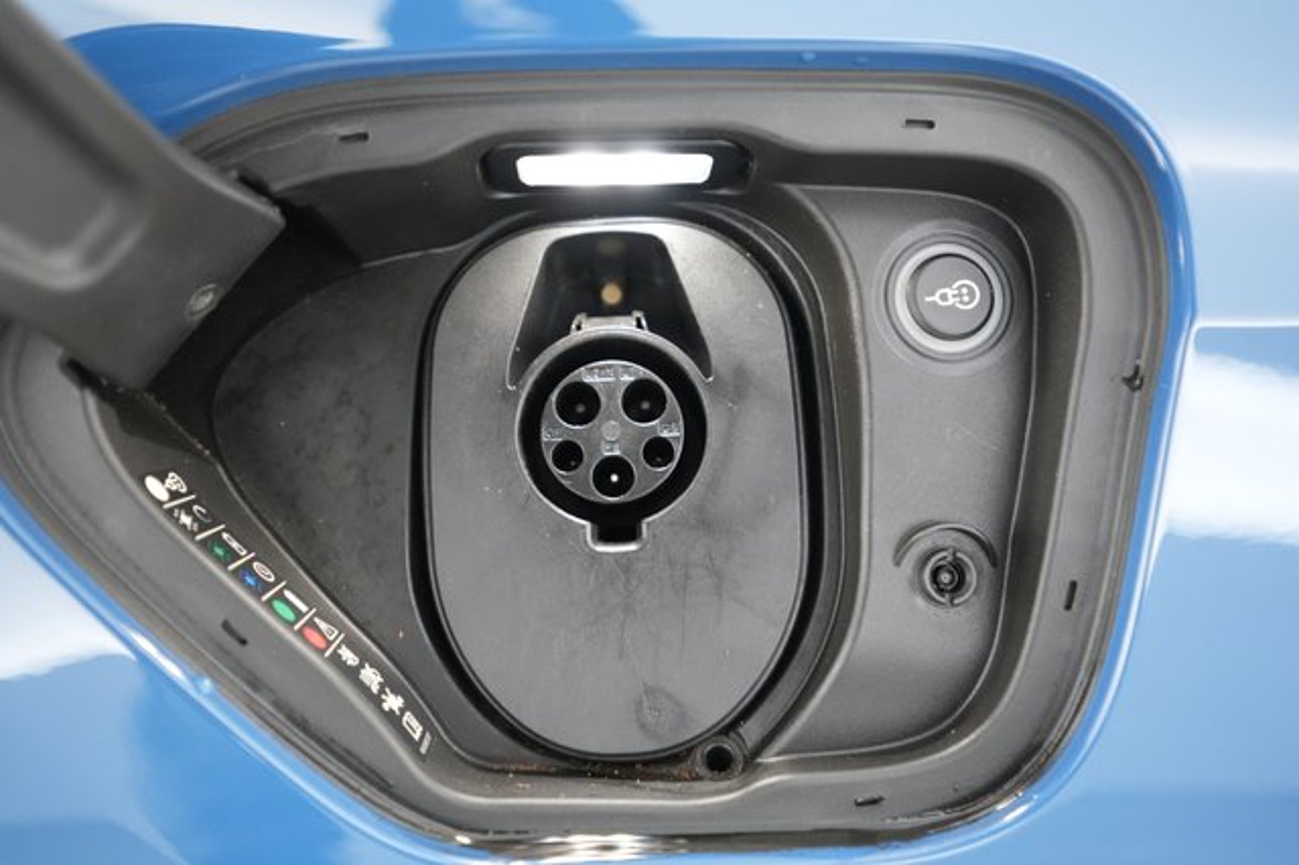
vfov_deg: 46.4
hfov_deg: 65.5
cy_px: 432
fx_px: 1010
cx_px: 650
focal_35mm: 28
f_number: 2.8
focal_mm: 28
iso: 8000
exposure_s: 1/60
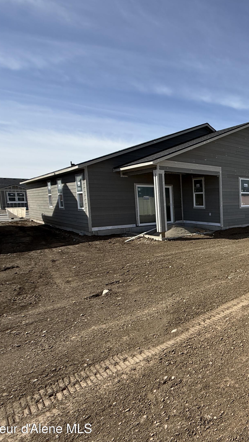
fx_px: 246
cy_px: 221
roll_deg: +0.3
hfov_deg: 40.7
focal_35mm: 21
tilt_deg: -4.8
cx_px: 286
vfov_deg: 83.8
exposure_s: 1/1848
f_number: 2.2
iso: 50
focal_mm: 2.22
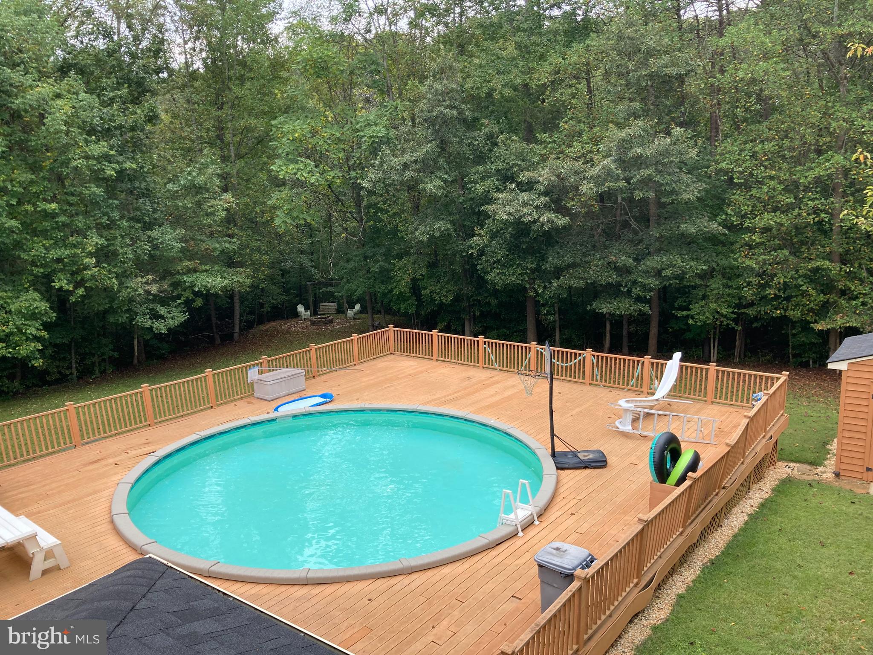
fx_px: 706
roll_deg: +0.9
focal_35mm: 28
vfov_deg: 49.7
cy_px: 328
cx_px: 436
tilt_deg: -9.6
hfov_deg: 63.4
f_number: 1.8
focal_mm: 3.99
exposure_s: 1/302
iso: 20
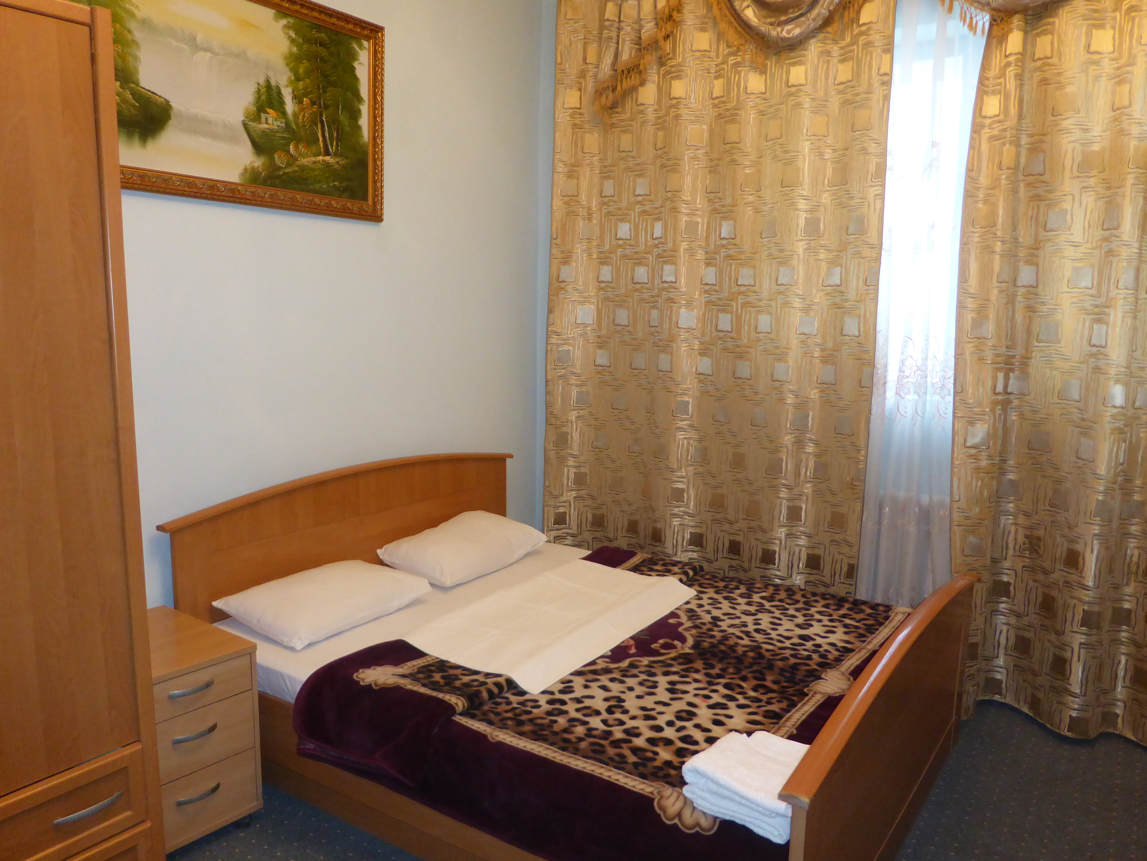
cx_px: 565
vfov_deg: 53.1
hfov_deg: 67.3
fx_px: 862
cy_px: 450
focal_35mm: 26
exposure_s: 1/60
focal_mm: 4.3
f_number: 3.3
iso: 400
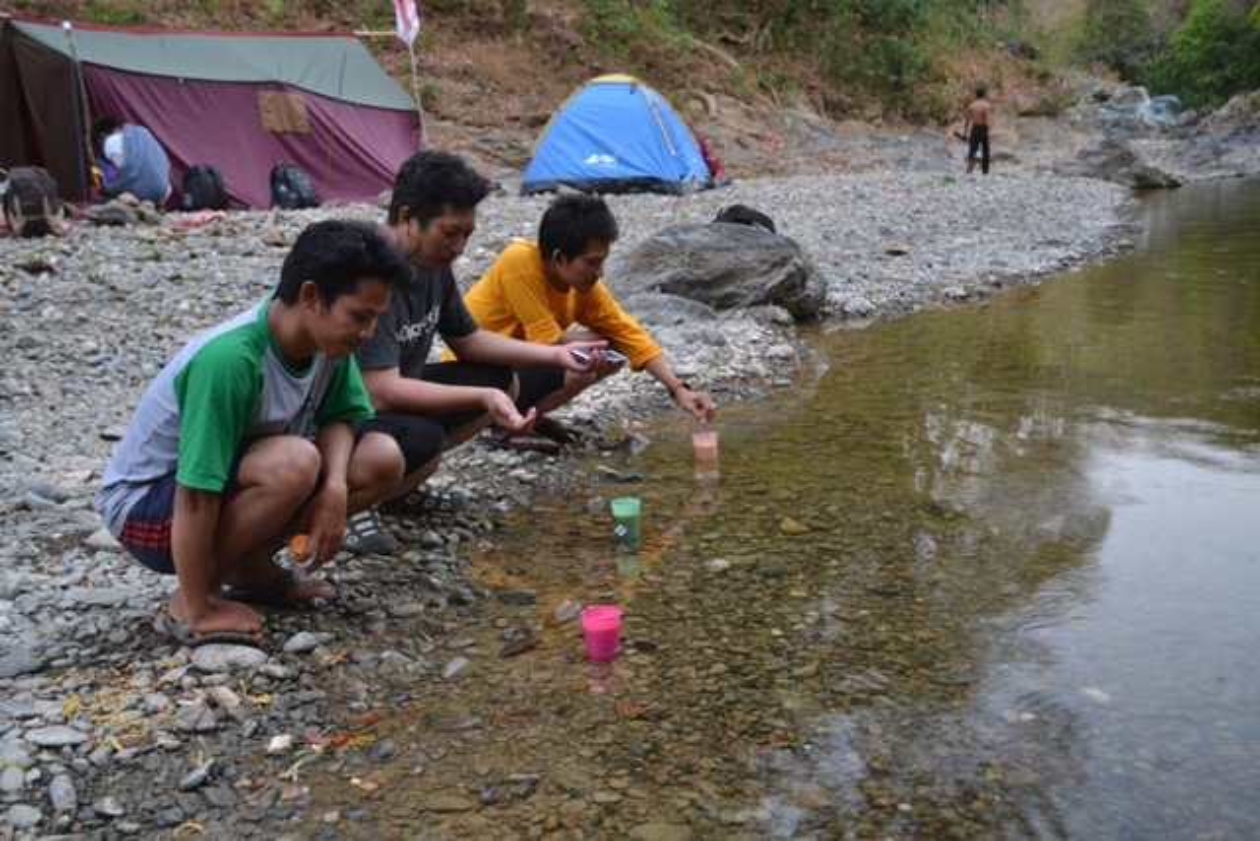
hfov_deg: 57.2
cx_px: 630
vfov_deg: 40.0
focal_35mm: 33
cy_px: 420
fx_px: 1155
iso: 1250
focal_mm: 22
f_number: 4
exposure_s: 1/15
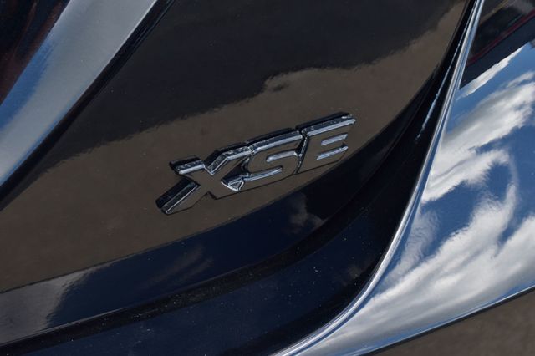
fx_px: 1225
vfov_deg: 16.5
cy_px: 178
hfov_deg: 24.6
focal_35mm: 82
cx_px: 268
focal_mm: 55
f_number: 9
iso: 400
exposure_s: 1/100
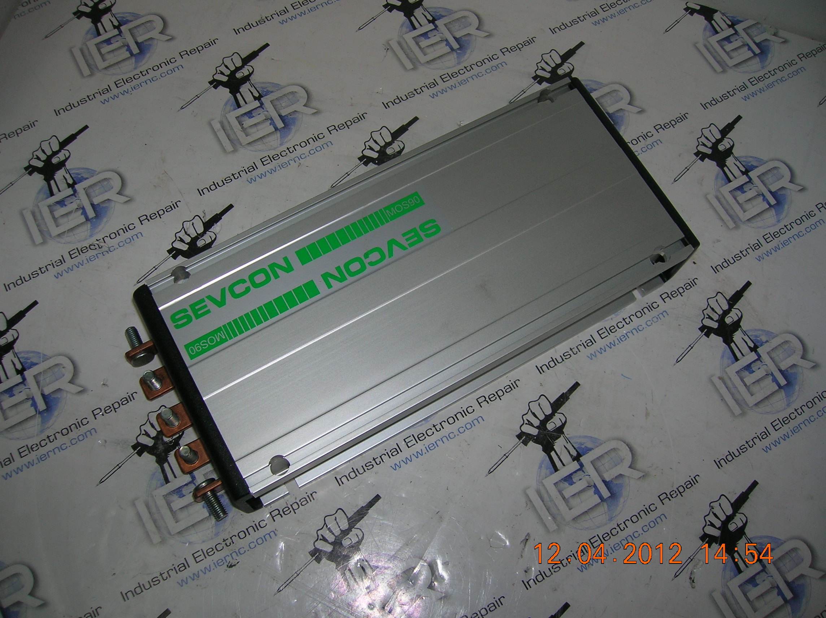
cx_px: 413
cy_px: 309
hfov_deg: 54.0
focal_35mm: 34
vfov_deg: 41.7
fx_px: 811
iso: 50
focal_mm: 5.7
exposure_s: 1/60.1
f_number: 2.9
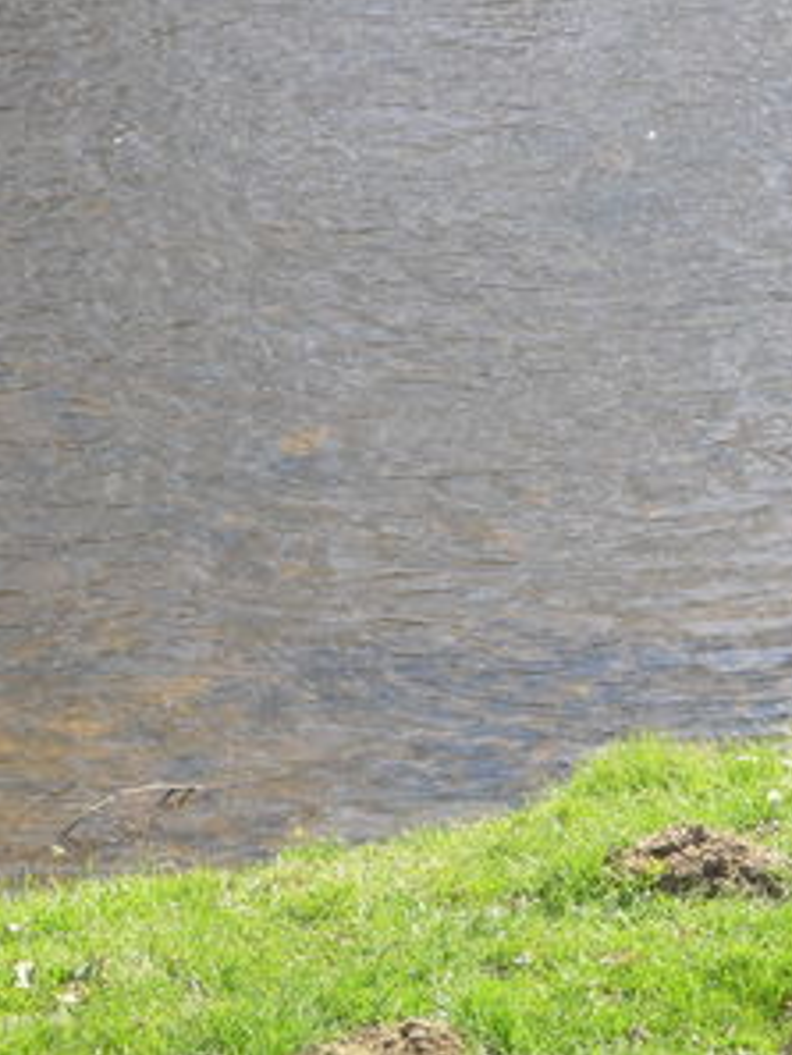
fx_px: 3902
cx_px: 423
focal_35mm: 128
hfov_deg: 11.6
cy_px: 526
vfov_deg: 15.4
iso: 64
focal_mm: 15.81
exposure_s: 1/100
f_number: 5.4
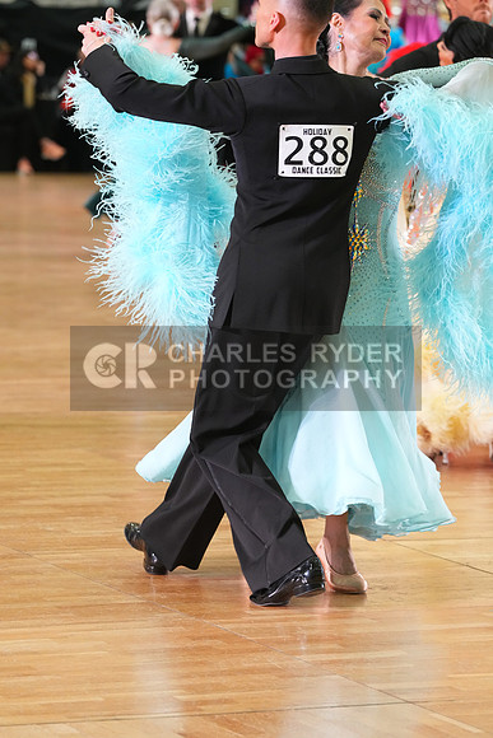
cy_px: 369
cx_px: 246
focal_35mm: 177
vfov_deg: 11.6
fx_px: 3633
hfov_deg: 7.8
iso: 4000
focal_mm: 177
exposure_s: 1/200
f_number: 5.6
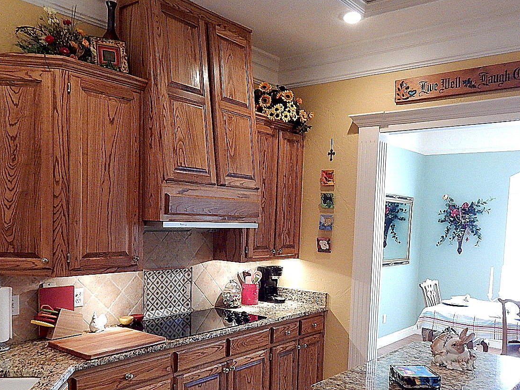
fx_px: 481
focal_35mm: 32
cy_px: 258
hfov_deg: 56.8
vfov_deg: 43.6
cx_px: 277
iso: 400
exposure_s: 1/25
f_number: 3
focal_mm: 4
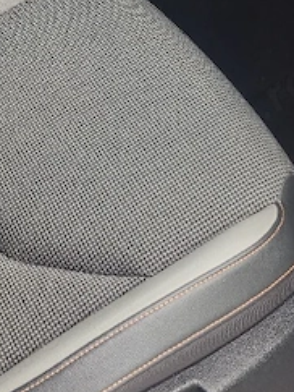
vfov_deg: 23.6
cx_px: 21
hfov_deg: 19.0
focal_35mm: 76
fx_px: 859
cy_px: -70
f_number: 1.8
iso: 50
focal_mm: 5.54
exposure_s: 1/100
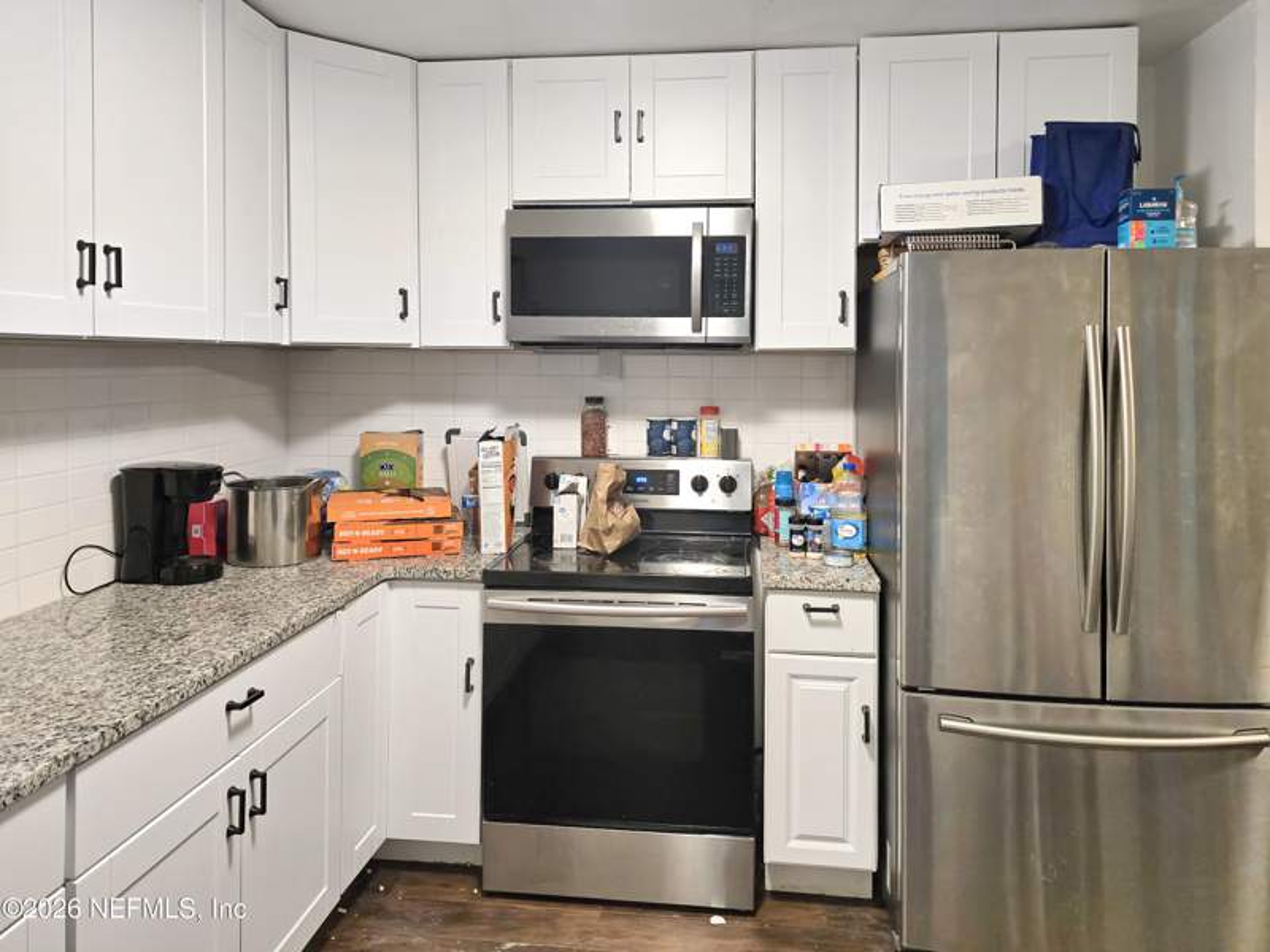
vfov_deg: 58.9
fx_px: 844
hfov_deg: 73.9
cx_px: 635
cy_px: 476
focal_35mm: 23
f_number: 1.7
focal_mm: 6.3
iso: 800
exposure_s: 1/120
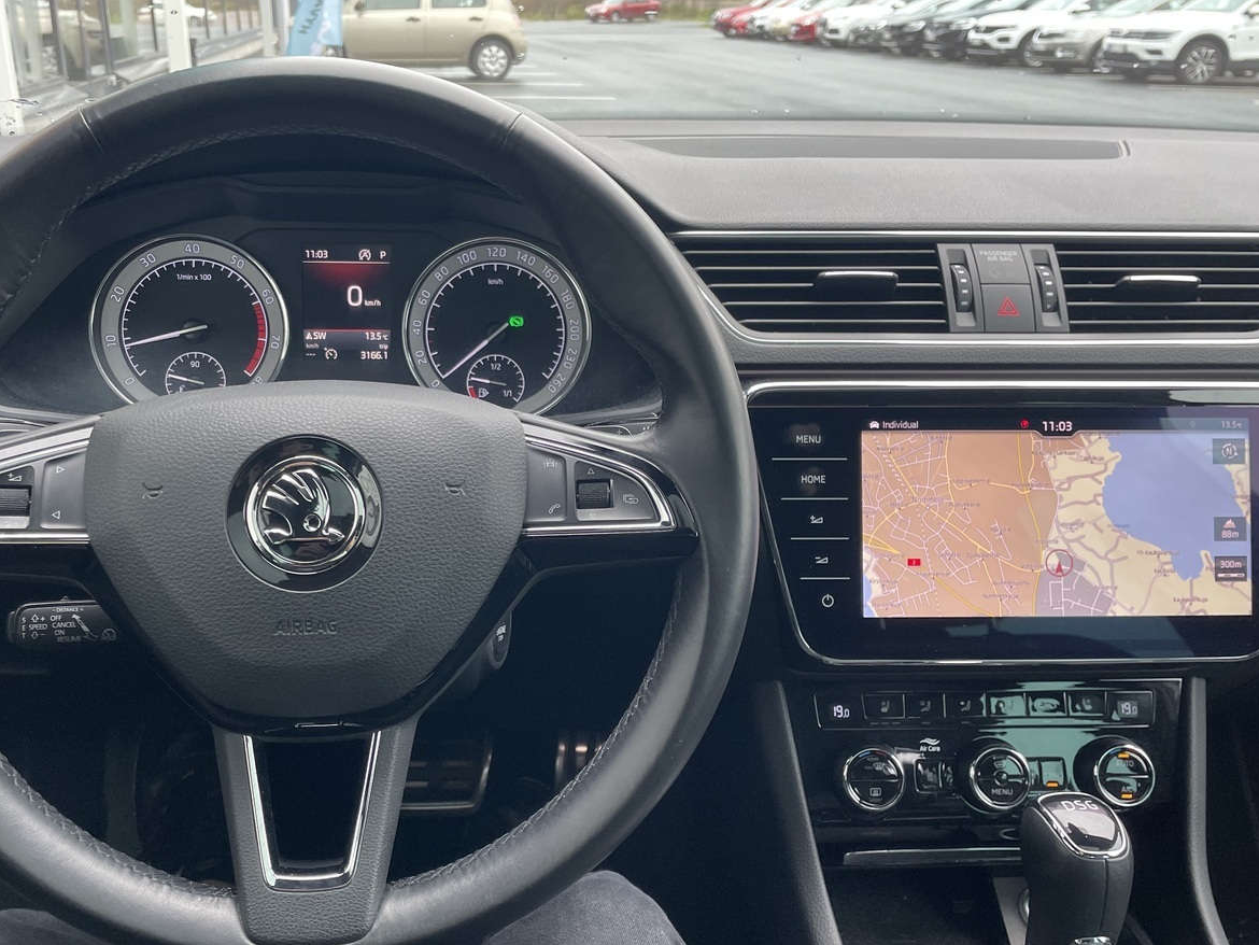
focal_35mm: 32
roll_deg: +0.7
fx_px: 1164
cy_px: 494
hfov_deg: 56.5
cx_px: 515
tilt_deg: -22.8
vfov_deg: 44.2
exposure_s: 1/121
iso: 100
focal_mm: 4.2
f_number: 1.6
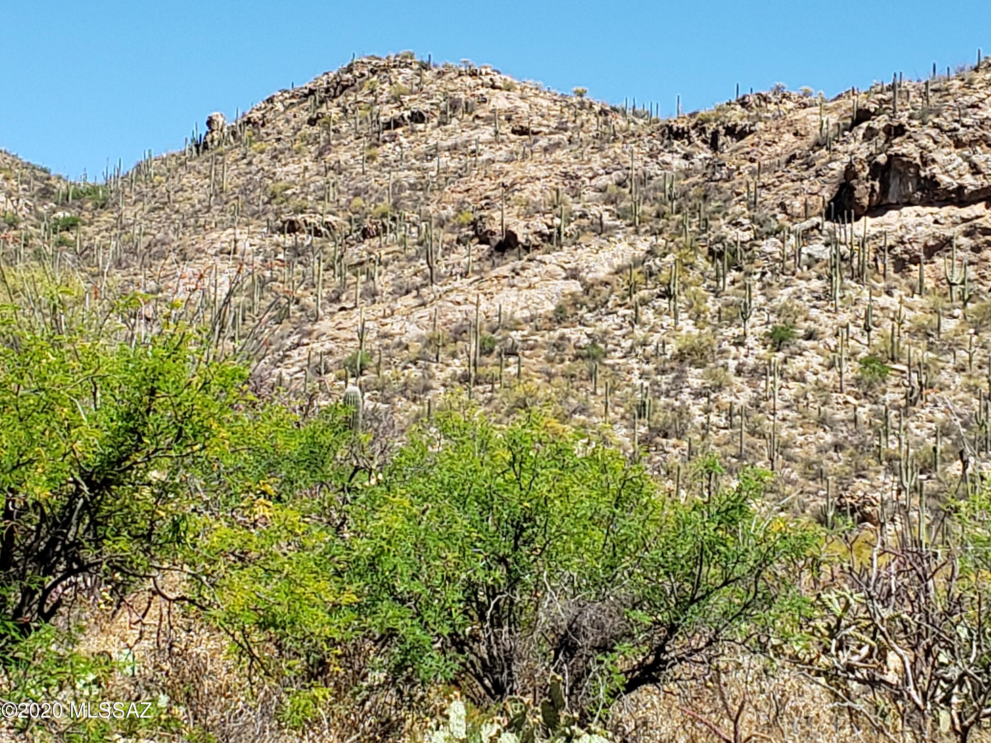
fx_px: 744
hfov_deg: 67.3
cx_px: 496
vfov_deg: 53.1
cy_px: 372
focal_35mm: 26
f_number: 2.4
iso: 50
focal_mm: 4.3
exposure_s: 1/1099
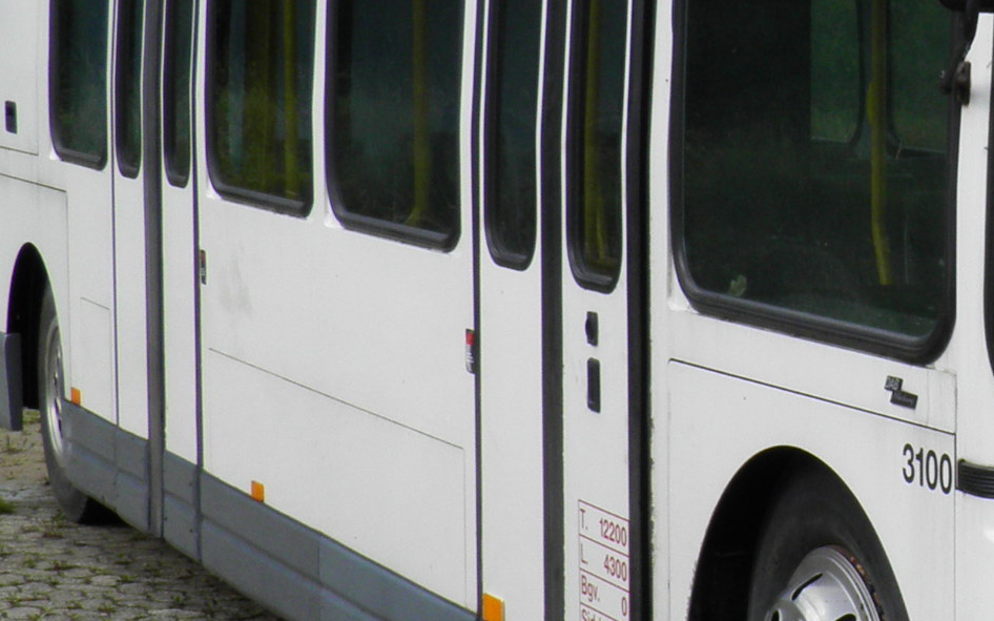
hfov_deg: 15.7
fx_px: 3467
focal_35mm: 128
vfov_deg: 10.2
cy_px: 205
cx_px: 1178
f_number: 5.5
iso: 50
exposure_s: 1/200
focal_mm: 6.3
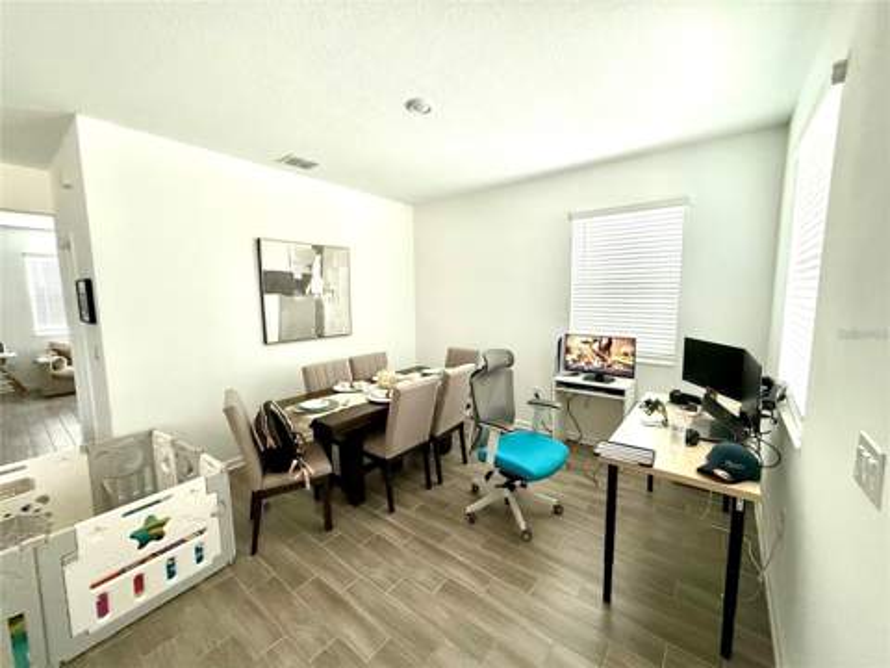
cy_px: 334
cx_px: 445
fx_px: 360
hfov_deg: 102.1
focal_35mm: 14
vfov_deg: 85.7
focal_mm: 2.22
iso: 500
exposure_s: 1/120
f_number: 2.2
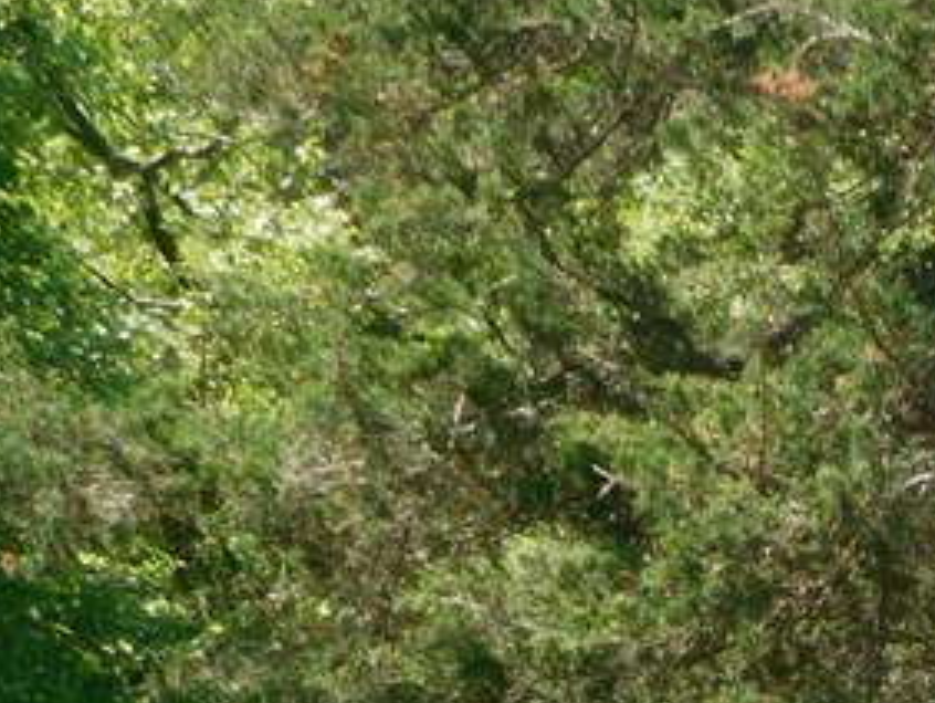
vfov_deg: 10.0
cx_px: 1462
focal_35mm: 145
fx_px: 3920
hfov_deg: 12.8
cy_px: 968
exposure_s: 1/400
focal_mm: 7.1
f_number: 3.9
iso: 125
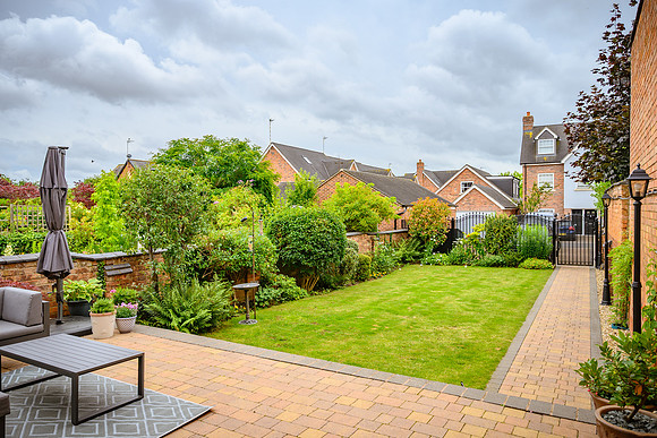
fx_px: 429
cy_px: 219
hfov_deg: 74.9
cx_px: 328
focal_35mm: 24
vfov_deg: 54.1
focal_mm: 23.5
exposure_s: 1/250
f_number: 7.1
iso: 100
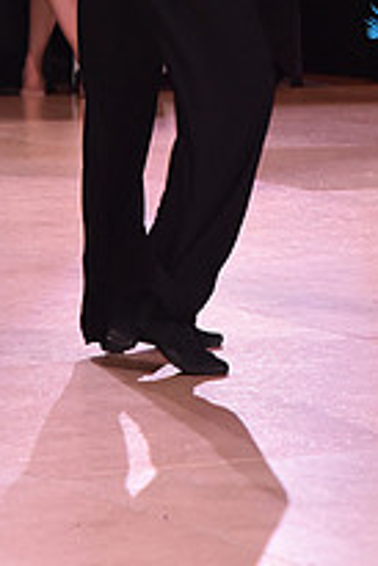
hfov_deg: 4.9
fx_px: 4449
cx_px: 355
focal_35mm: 283
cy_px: -113
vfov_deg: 7.2
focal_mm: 100
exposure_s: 1/320
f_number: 6.3
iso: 2500
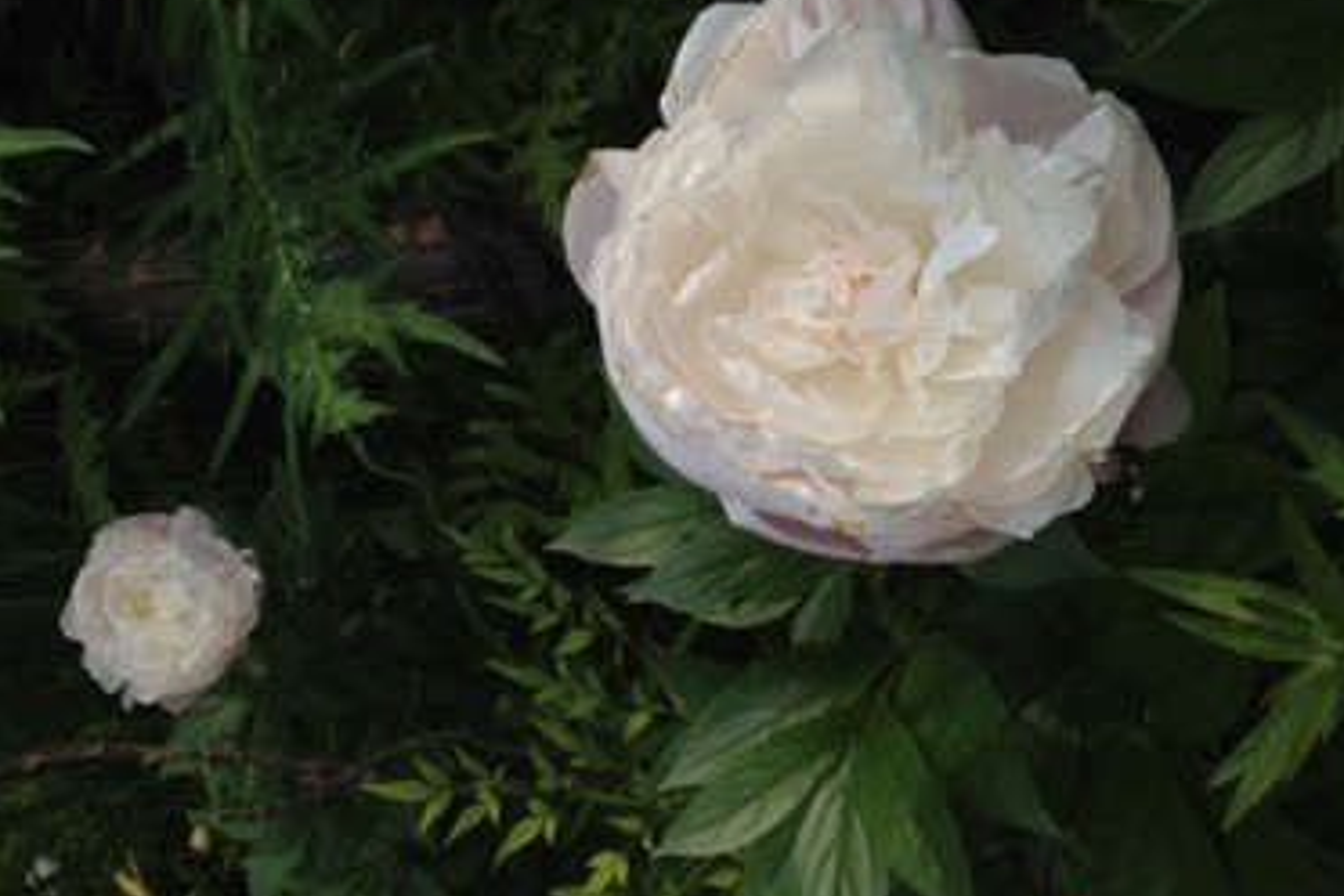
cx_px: 574
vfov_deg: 30.5
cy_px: 437
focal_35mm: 44
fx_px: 1643
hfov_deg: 44.4
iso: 64
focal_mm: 4.28
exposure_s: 1/1577
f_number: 2.4
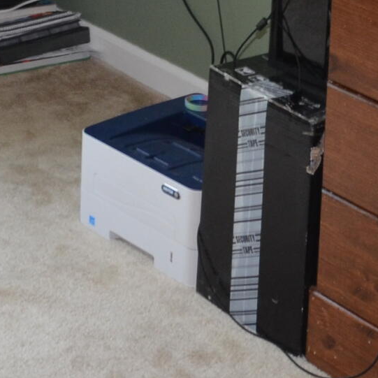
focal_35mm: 127
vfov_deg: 12.7
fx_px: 1569
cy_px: -262
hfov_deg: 13.7
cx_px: 157
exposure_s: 1/60
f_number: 3.5
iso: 640
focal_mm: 18
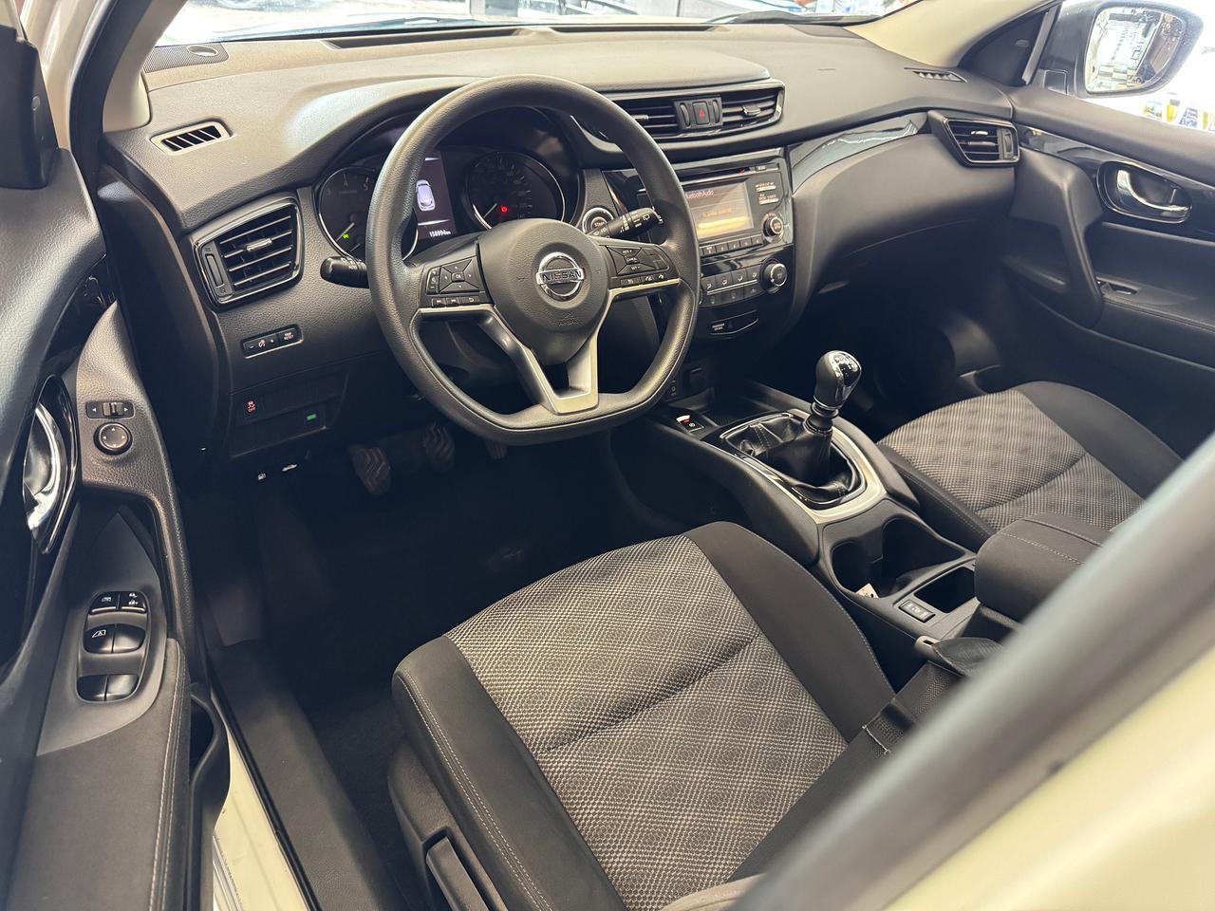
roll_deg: -5.9
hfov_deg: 71.6
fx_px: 842
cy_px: 456
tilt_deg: -34.0
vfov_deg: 56.8
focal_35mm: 24
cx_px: 608
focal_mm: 6.76
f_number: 1.78
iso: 800
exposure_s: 1/60
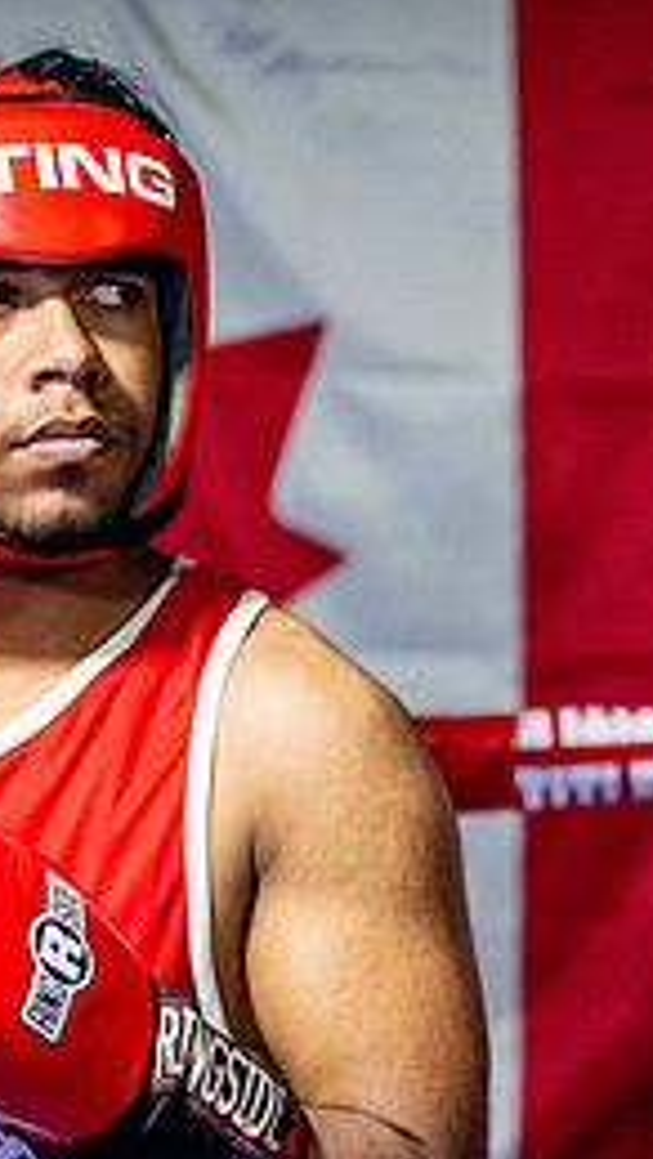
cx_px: 801
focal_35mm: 298
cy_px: 709
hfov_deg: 4.1
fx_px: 9158
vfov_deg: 7.2
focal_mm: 127
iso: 4000
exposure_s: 1/800
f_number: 2
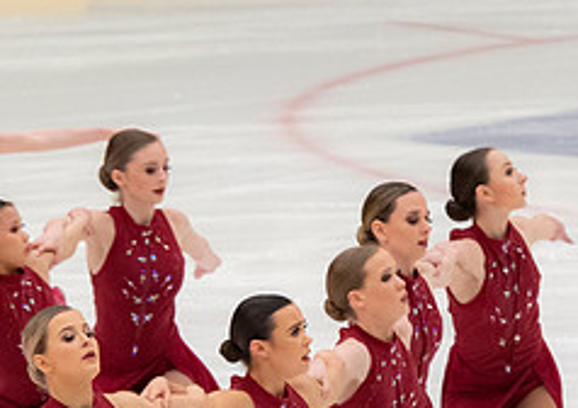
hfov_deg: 3.2
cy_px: 418
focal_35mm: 642
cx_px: 141
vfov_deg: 2.2
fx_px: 10497
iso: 1600
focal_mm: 150
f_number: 5.6
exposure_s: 1/320
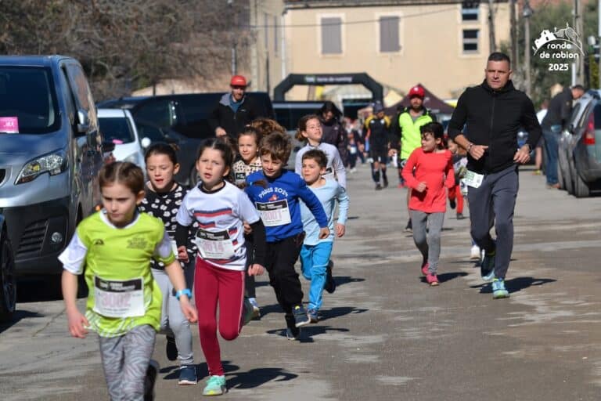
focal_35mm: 225
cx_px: 300
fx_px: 3756
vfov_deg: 6.1
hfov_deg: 9.1
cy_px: 200
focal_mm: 150
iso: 400
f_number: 7.1
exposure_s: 1/2000
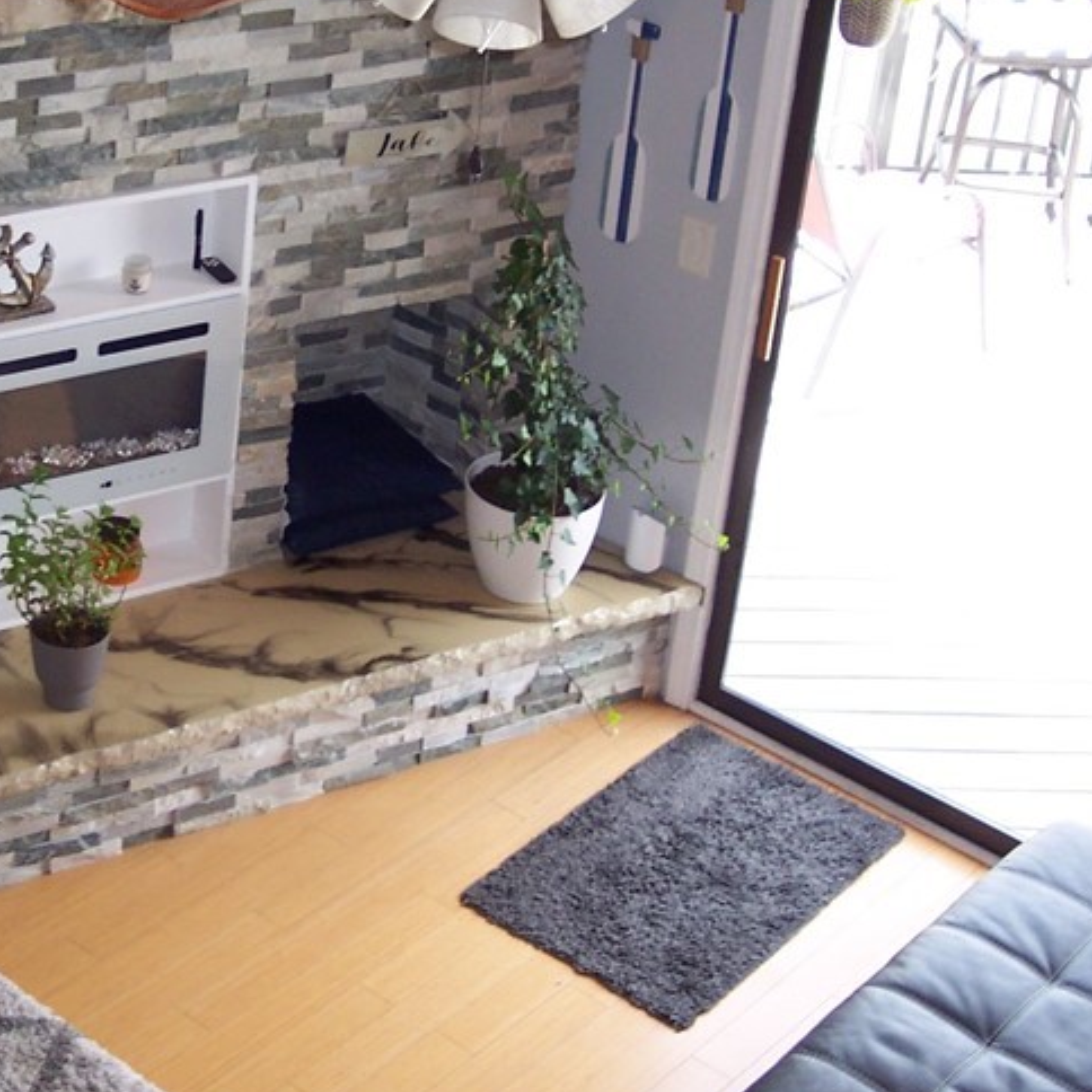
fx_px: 2534
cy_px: 402
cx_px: 275
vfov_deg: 24.2
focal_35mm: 71
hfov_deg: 24.1
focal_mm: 8
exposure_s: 1/90
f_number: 2.8
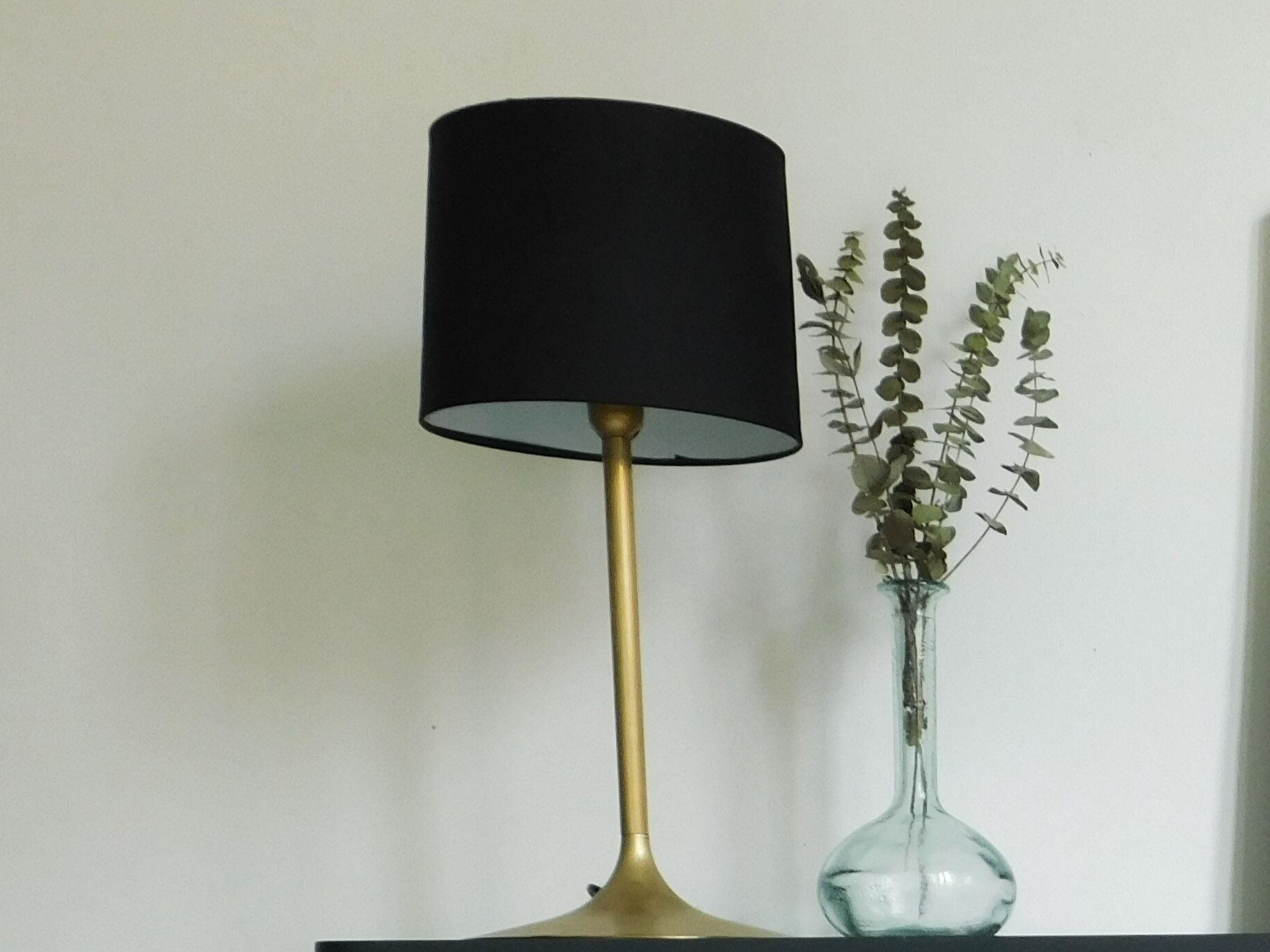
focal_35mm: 75
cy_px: 1188
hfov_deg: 23.9
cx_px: 1479
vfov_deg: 18.5
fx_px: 2751
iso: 125
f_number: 3.2
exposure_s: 1/10
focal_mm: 5.3
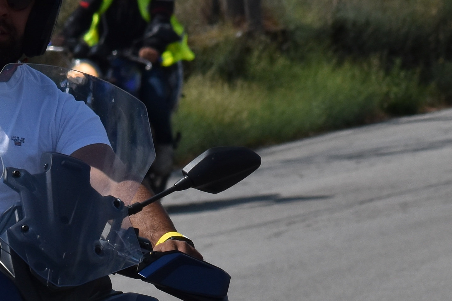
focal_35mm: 727
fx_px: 9126
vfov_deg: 1.9
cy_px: 304
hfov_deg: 2.8
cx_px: -73
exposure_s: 1/2000
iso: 200
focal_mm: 116
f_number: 8
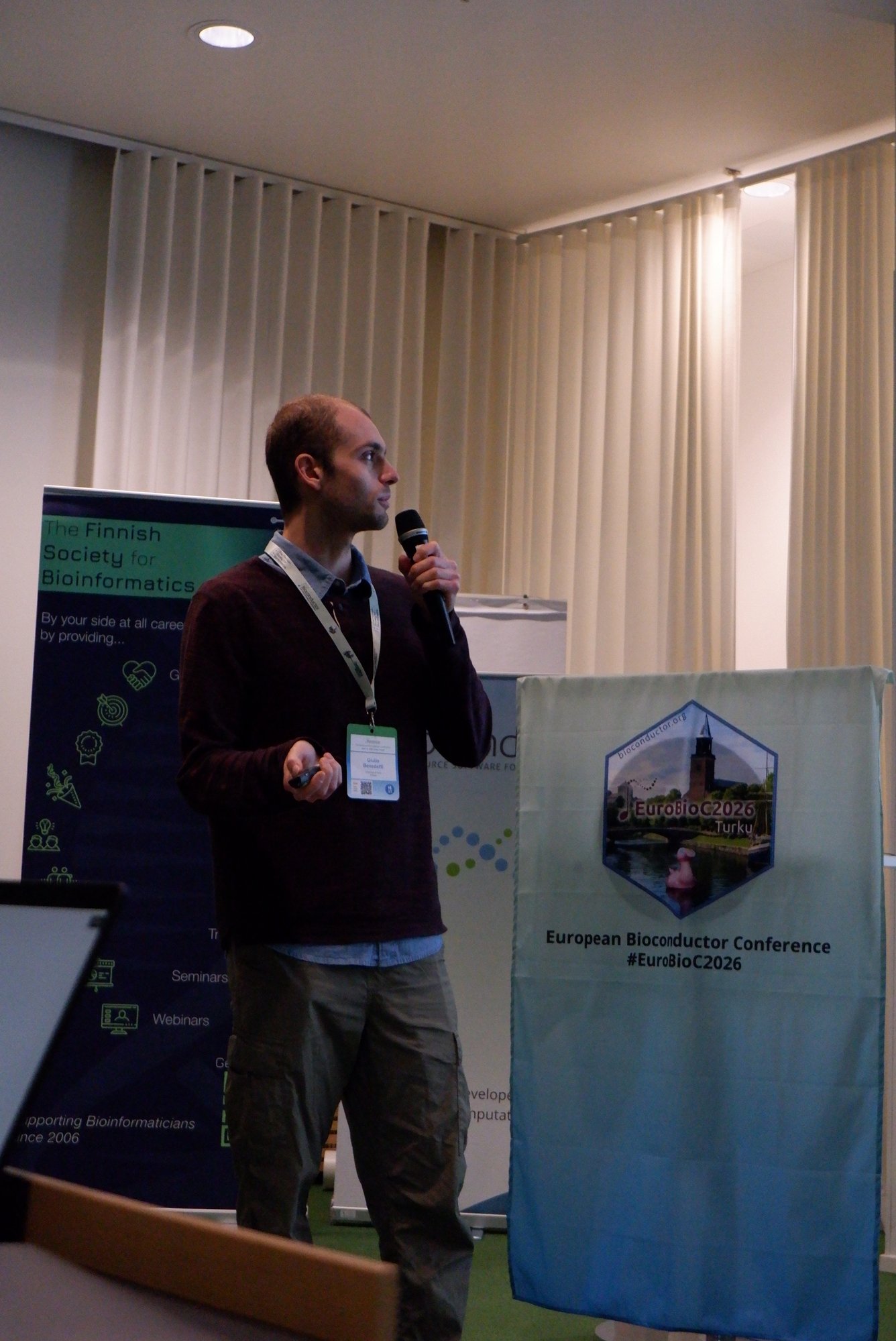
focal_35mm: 57
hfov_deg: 23.8
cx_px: 448
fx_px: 2125
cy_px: 670
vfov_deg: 35.0
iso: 6400
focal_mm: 38.5
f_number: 5.2
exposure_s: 1/320
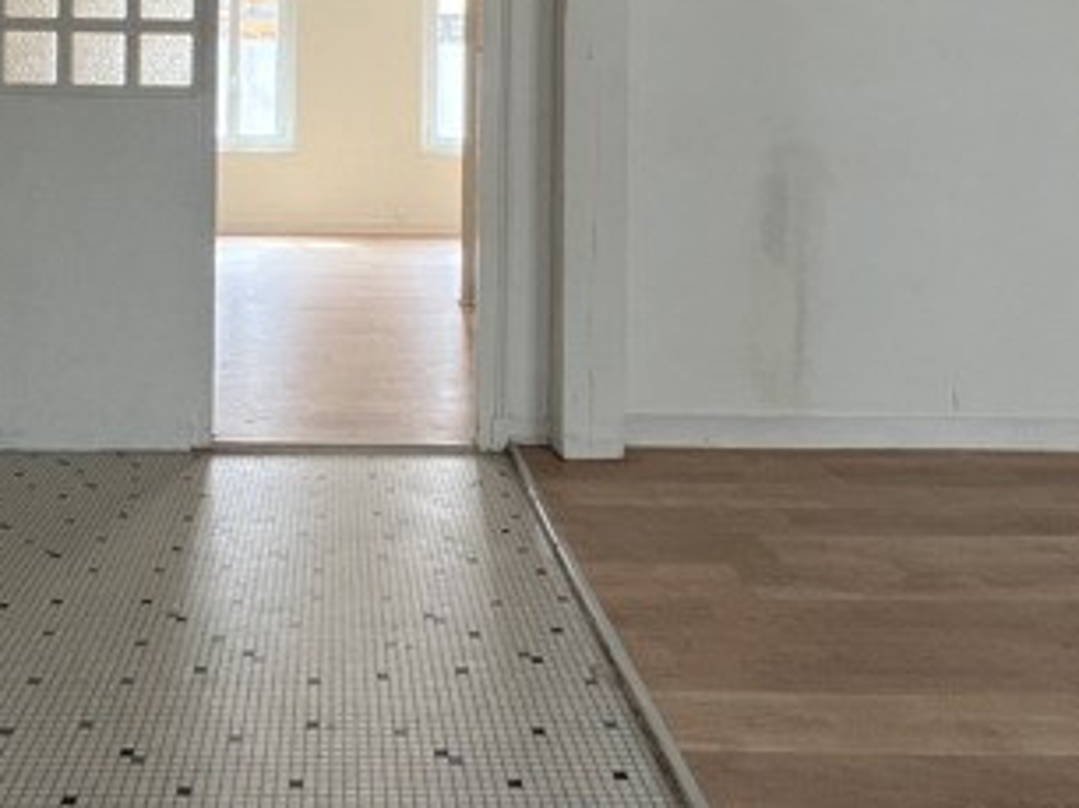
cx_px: 370
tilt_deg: -0.2
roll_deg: -0.5
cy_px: 131
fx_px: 1059
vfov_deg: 39.6
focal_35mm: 34
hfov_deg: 53.1
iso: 100
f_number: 1.8
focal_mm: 1.57
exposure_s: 1/99
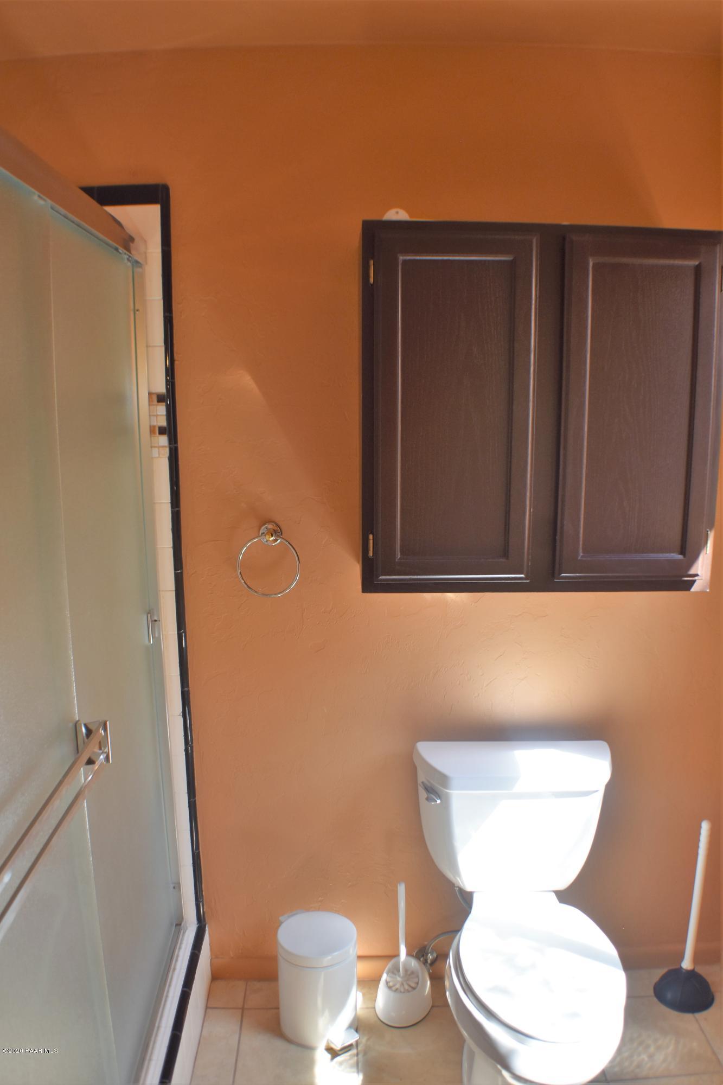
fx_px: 1085
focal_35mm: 36
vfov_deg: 53.1
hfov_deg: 36.9
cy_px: 542
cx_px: 362
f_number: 4
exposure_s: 1/125
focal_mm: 24
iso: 360
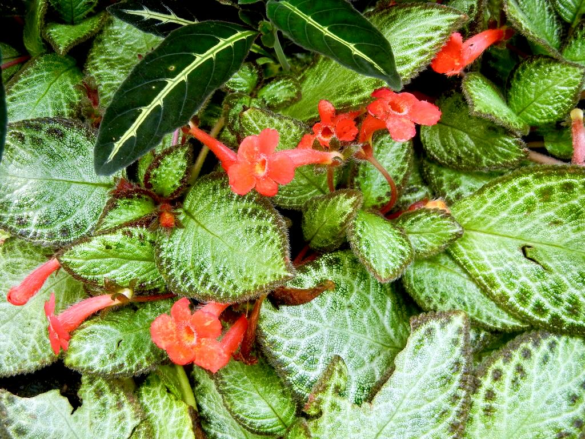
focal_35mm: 59
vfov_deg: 24.8
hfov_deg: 32.7
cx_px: 292
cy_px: 220
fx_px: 997
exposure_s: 1/56
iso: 160
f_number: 4
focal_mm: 10.6
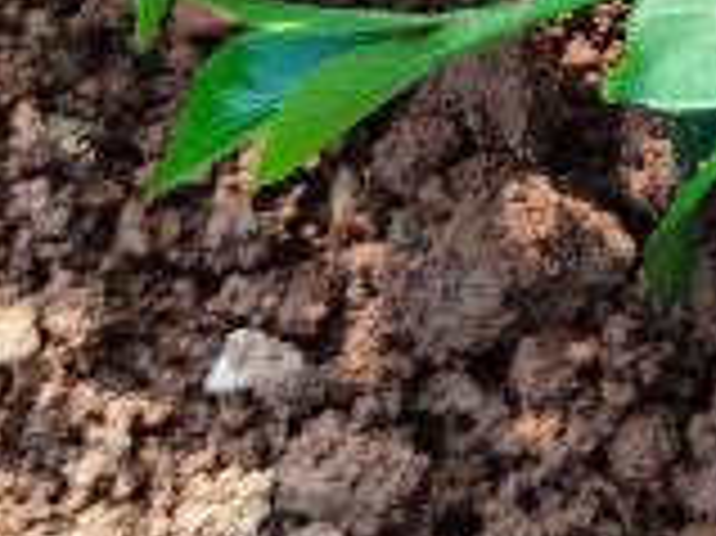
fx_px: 2708
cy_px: -288
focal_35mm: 131
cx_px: 788
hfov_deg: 14.7
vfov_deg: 10.9
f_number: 1.9
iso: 100
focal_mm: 4.95
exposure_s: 1/380
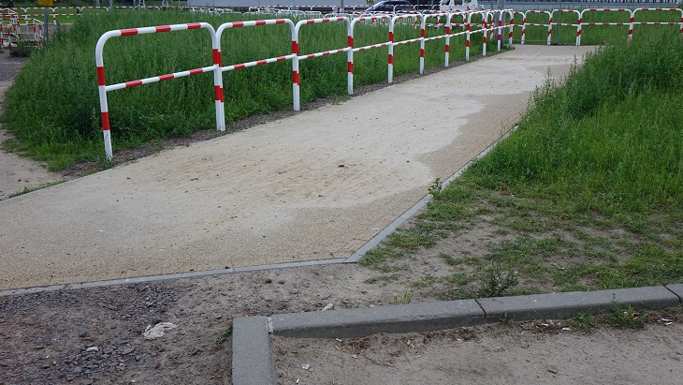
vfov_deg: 30.4
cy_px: 179
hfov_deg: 51.6
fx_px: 706
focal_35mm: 39
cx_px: 355
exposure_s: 1/500
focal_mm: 12.3
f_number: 4
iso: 125
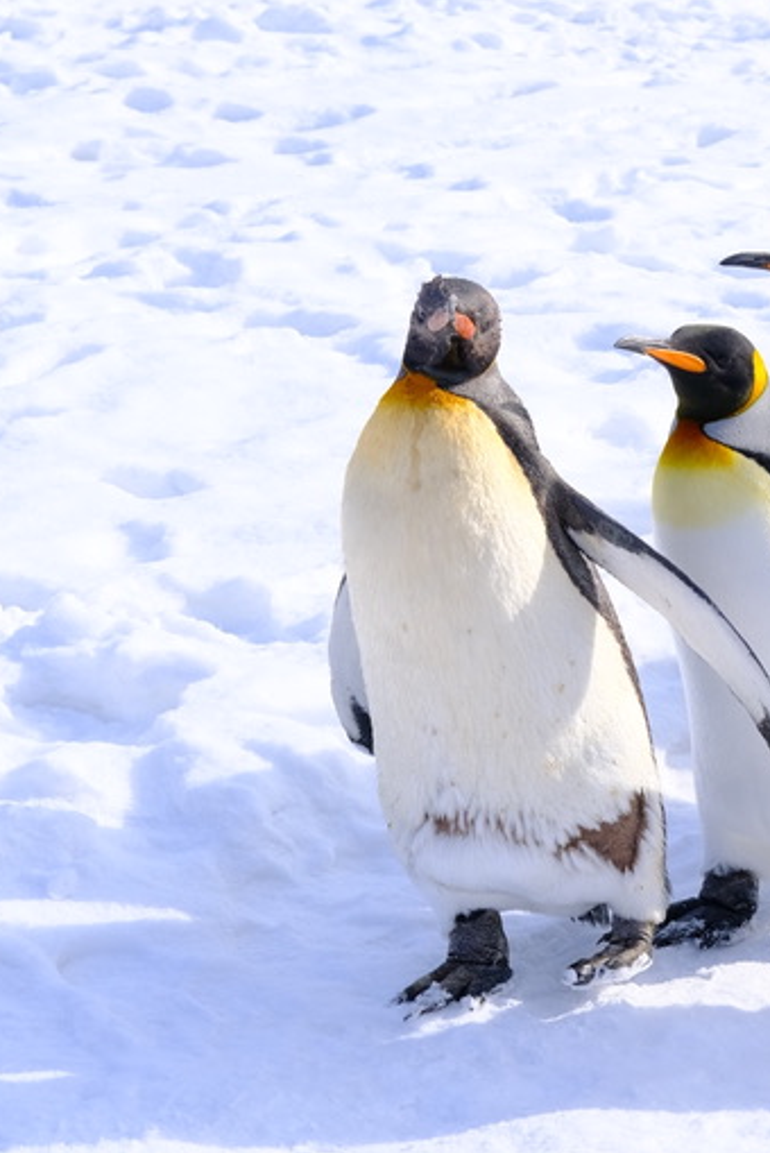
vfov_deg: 18.1
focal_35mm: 113
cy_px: 519
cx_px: 695
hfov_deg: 12.1
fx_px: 3620
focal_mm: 35
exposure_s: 1/950
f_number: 5.6
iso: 320
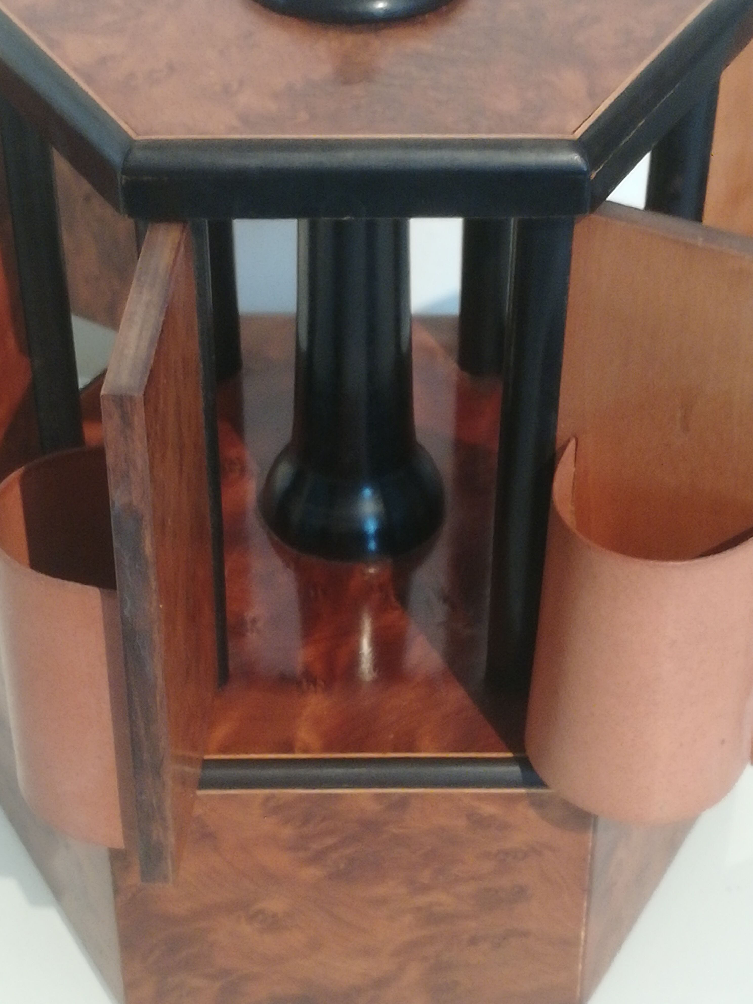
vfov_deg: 27.4
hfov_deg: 20.7
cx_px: 376
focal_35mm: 71
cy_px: 502
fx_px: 2059
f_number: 2.2
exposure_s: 1/20
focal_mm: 3.83
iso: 640
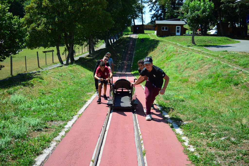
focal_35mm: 34
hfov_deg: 55.1
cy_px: 83
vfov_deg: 38.3
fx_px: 238
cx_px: 124
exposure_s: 1/3200
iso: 400
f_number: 3.8
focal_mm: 23
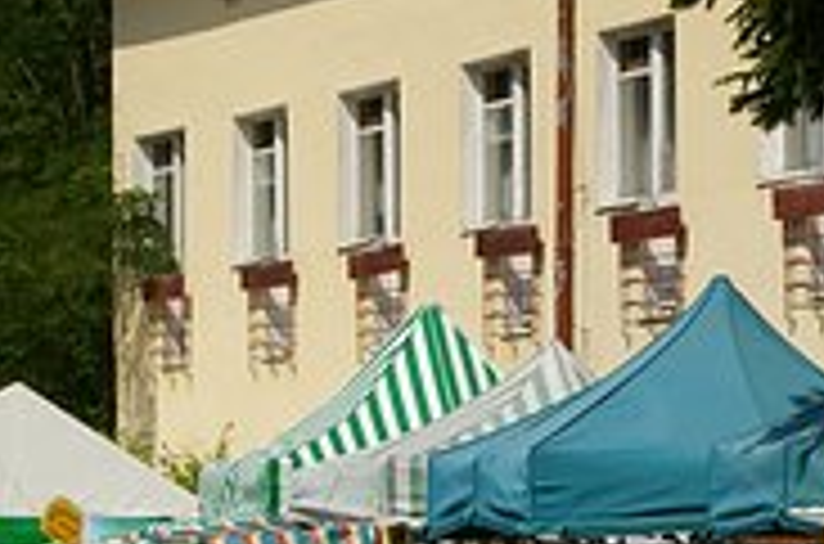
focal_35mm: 231
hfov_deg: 8.8
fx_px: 5283
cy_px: 751
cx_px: 1148
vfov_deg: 5.9
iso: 200
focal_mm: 55
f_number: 9.5
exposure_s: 1/250
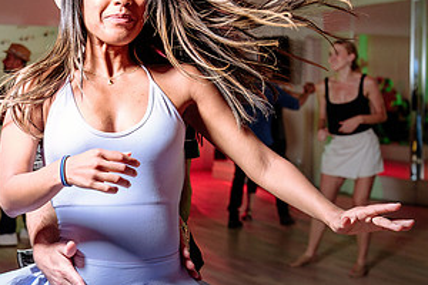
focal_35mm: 74
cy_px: 123
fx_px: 880
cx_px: 55
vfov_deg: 18.4
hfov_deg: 26.6
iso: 1000
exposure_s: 1/160
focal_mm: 32
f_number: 2.8
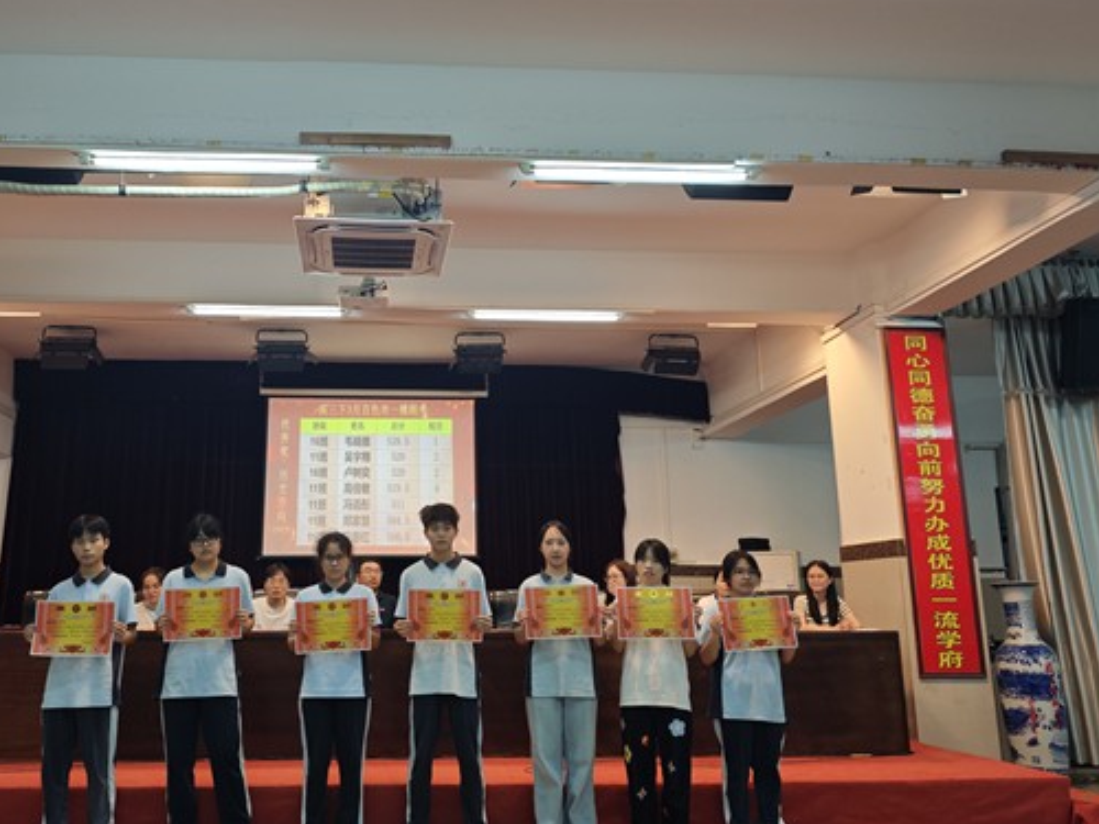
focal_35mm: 29
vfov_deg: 48.2
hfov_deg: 61.0
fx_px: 921
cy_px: 401
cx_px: 422
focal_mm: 6.55
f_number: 1.6
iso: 200
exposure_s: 1/100
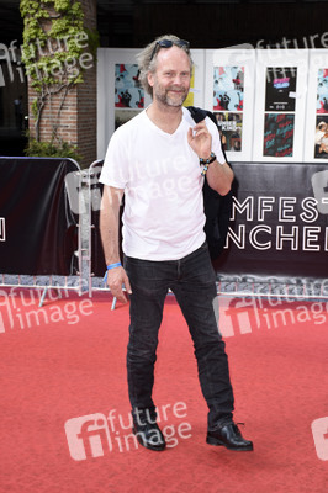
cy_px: 246
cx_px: 164
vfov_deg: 33.4
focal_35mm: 60
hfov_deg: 22.6
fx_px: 821
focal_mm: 40
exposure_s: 1/125
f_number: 6.3
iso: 200
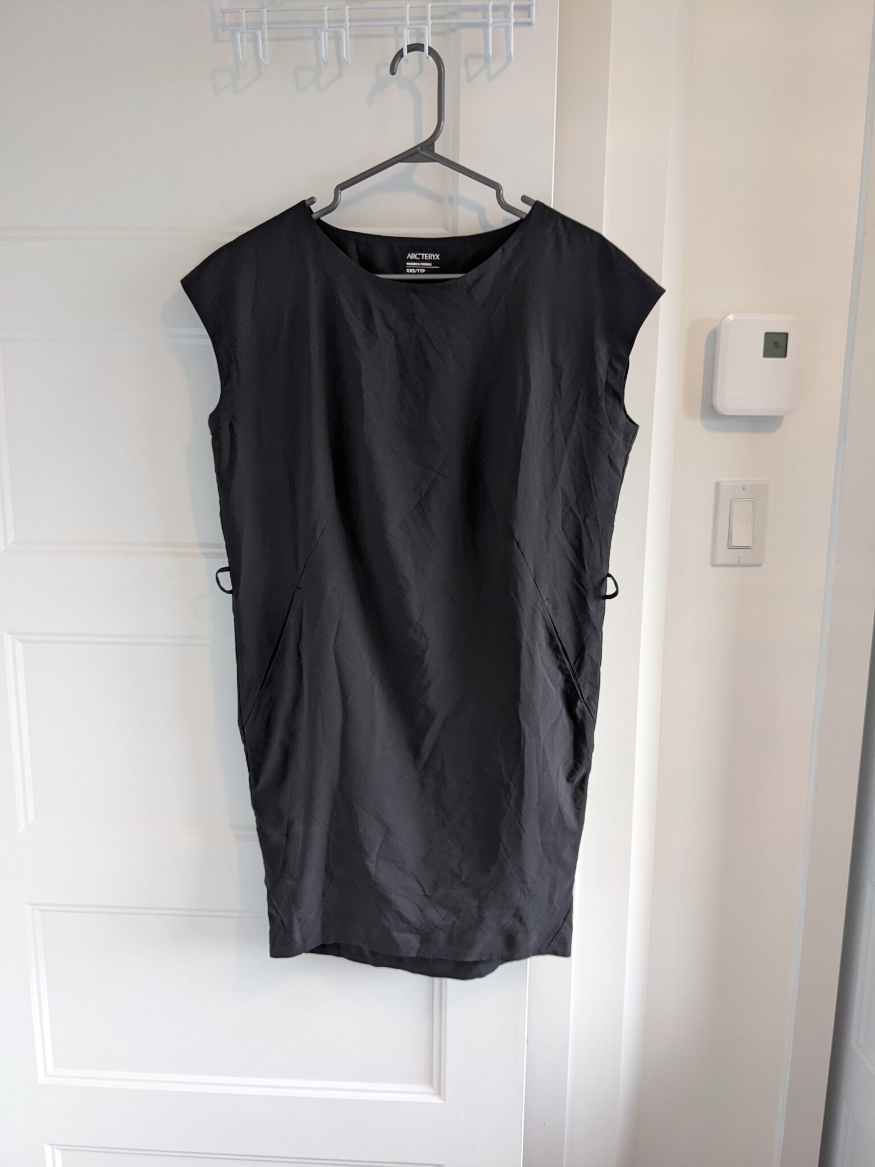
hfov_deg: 51.4
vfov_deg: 65.3
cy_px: 584
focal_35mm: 27
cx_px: 438
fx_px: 910
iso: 94
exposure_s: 1/40
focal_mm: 4.38
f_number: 1.73
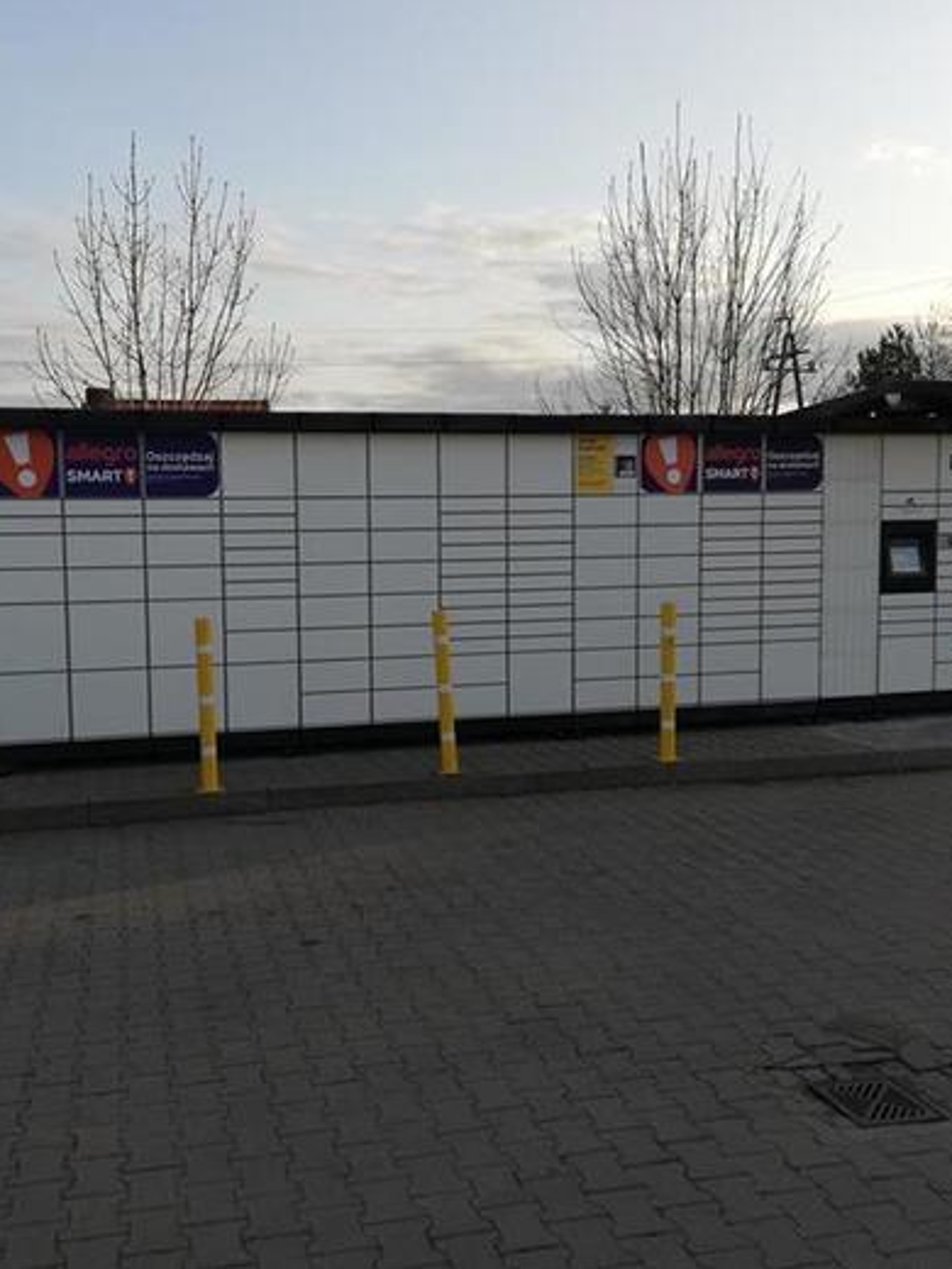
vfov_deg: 52.6
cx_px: 417
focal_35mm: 35
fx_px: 1283
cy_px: 631
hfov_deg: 40.6
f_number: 2.2
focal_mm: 3.81
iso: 50
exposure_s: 1/366
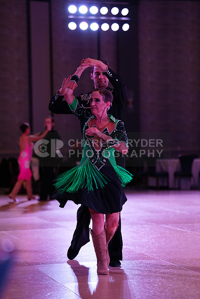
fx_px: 916
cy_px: 150
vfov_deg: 18.6
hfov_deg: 12.5
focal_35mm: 110
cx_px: 100
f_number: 2.8
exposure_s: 1/500
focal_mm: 110
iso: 1600
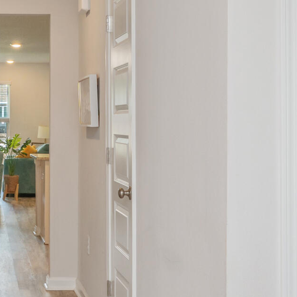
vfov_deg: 23.7
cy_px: 128
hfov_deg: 22.3
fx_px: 709
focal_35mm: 73
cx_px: -35
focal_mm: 18
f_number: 9
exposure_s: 1/30
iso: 500
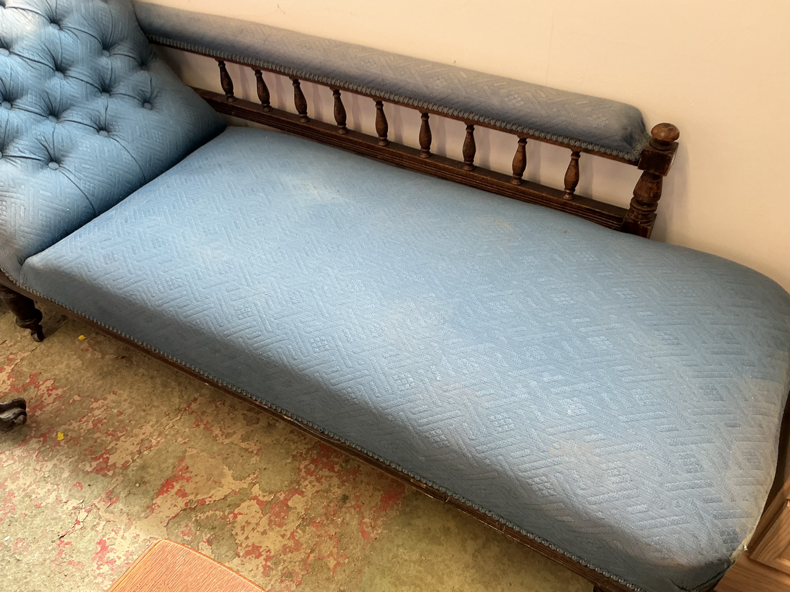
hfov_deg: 61.7
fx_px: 662
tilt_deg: -45.6
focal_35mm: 29
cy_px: 296
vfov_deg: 48.2
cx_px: 395
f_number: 1.8
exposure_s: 1/60
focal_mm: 3
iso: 50
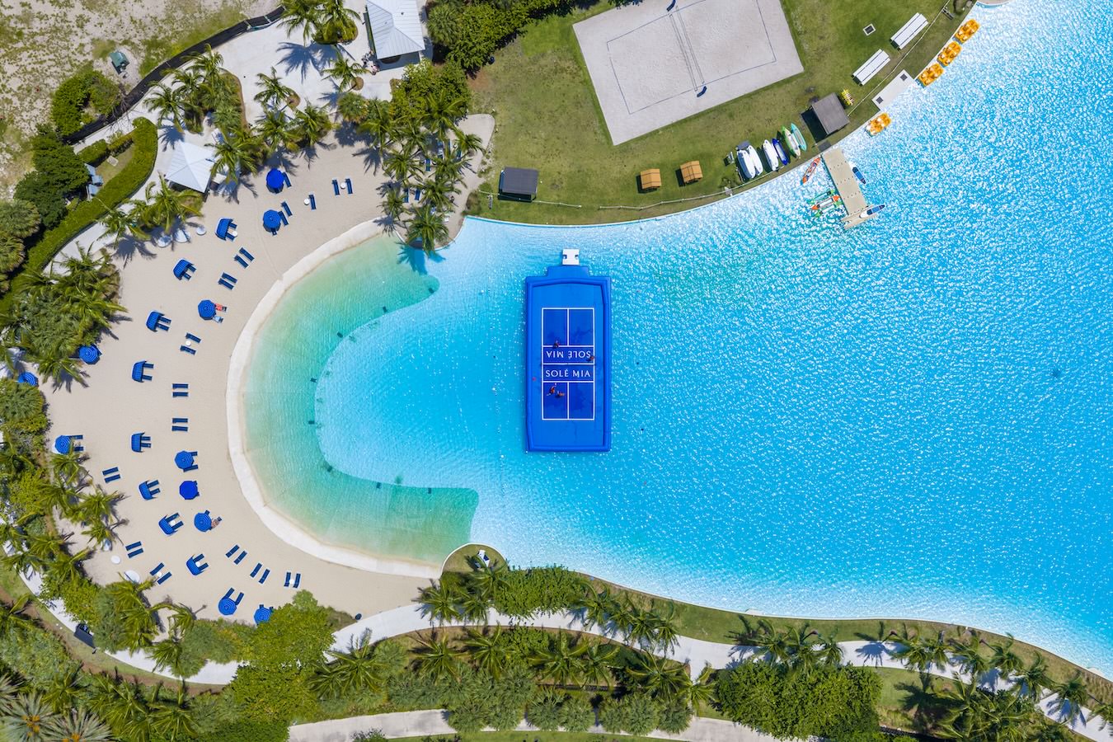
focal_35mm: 28
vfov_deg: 46.4
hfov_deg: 65.5
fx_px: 866
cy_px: 371
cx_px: 556
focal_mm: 14.45
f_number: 5
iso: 100
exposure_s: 1/800
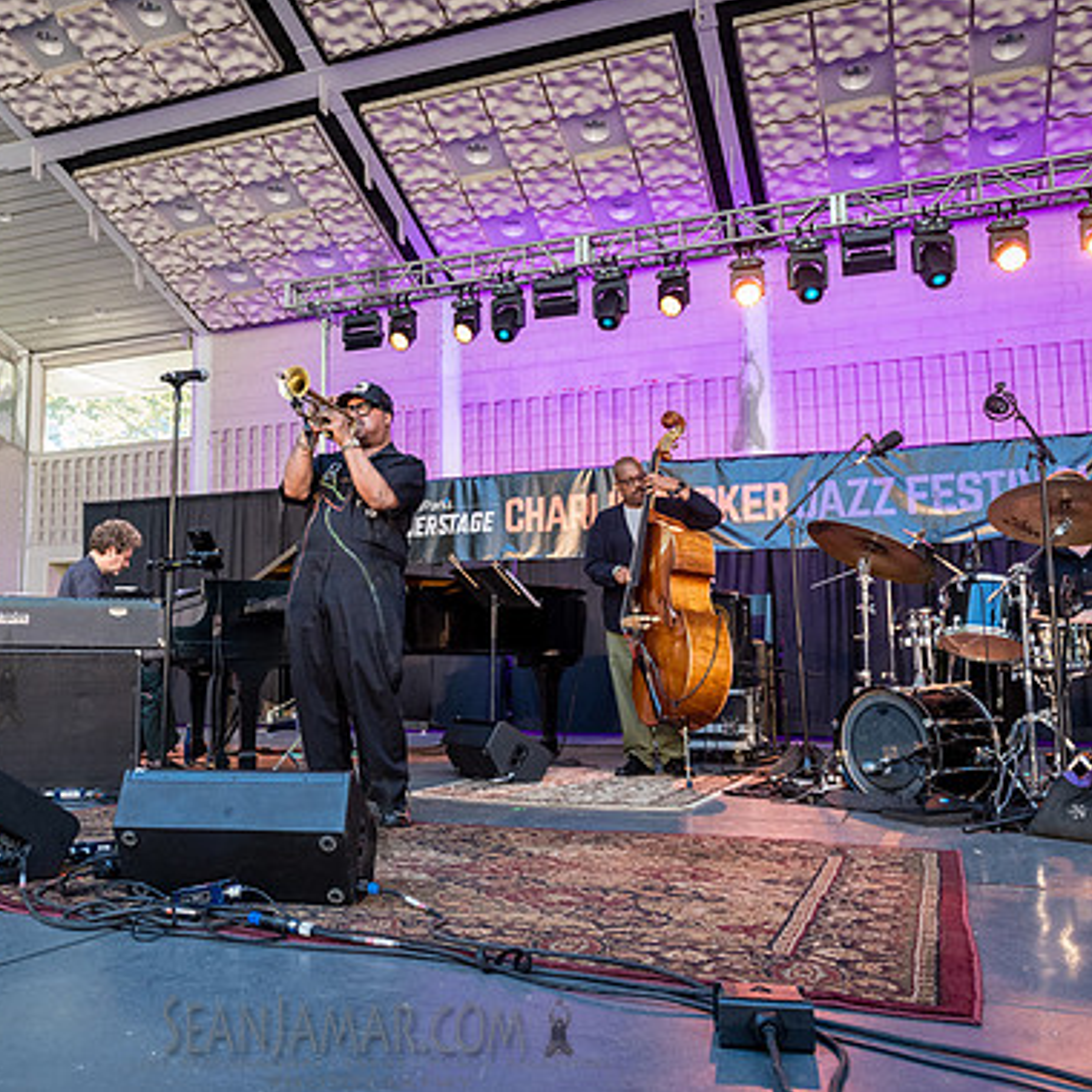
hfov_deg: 48.7
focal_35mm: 33
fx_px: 1178
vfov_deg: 49.7
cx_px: 348
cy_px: 538
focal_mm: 24
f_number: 4
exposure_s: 1/400
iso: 3200
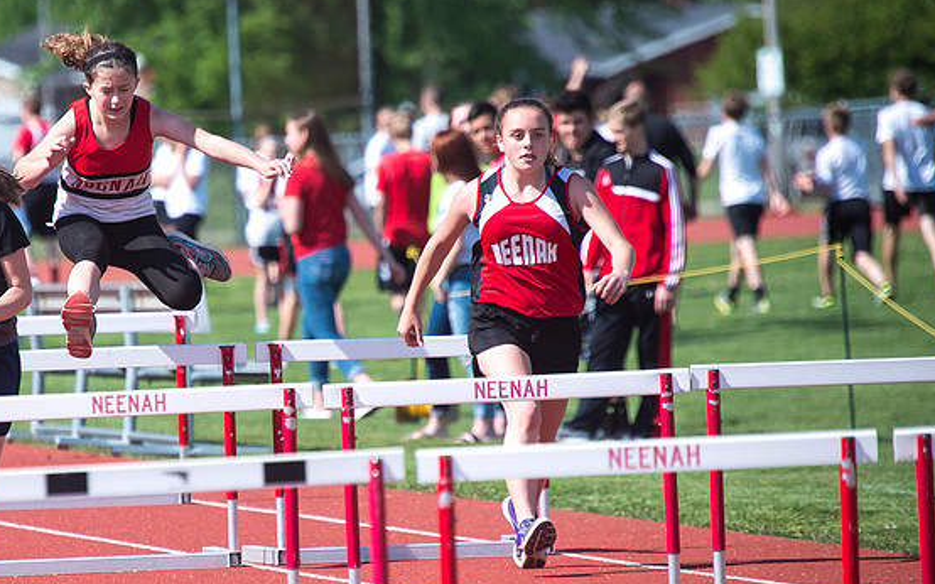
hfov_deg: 3.4
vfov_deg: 2.1
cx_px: 248
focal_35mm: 619
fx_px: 15770
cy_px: 326
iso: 1000
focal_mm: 400
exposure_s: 1/4000
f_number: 6.3
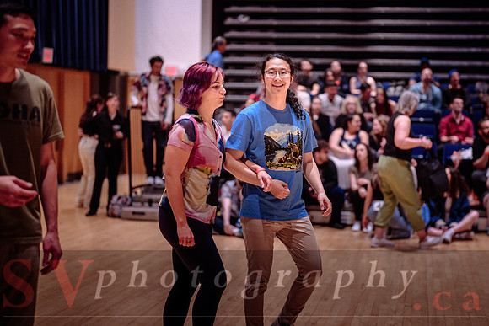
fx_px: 791
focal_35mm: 58
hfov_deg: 34.3
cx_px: 282
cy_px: 141
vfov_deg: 23.3
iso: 1600
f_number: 1.2
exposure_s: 1/200
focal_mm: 50
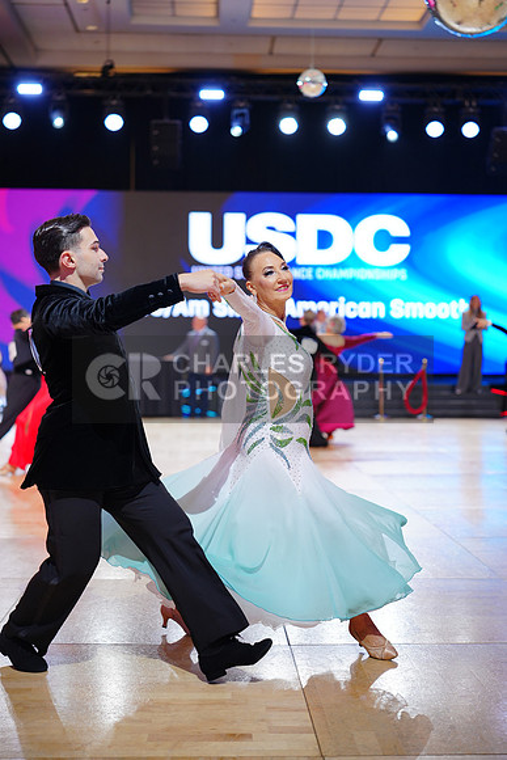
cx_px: 254
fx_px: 1056
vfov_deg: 39.6
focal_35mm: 50
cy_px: 380
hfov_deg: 27.0
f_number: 2
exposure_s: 1/400
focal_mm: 50
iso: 320
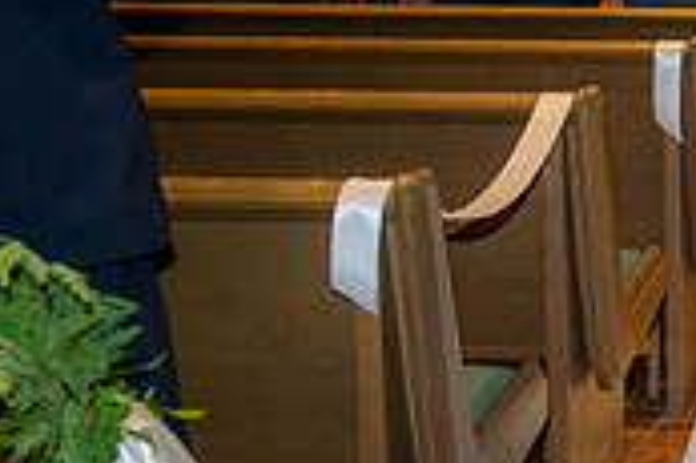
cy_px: 60
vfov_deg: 12.7
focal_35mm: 107
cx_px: 1122
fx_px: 2067
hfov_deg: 16.8
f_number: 5.6
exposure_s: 1/125
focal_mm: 32
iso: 1600
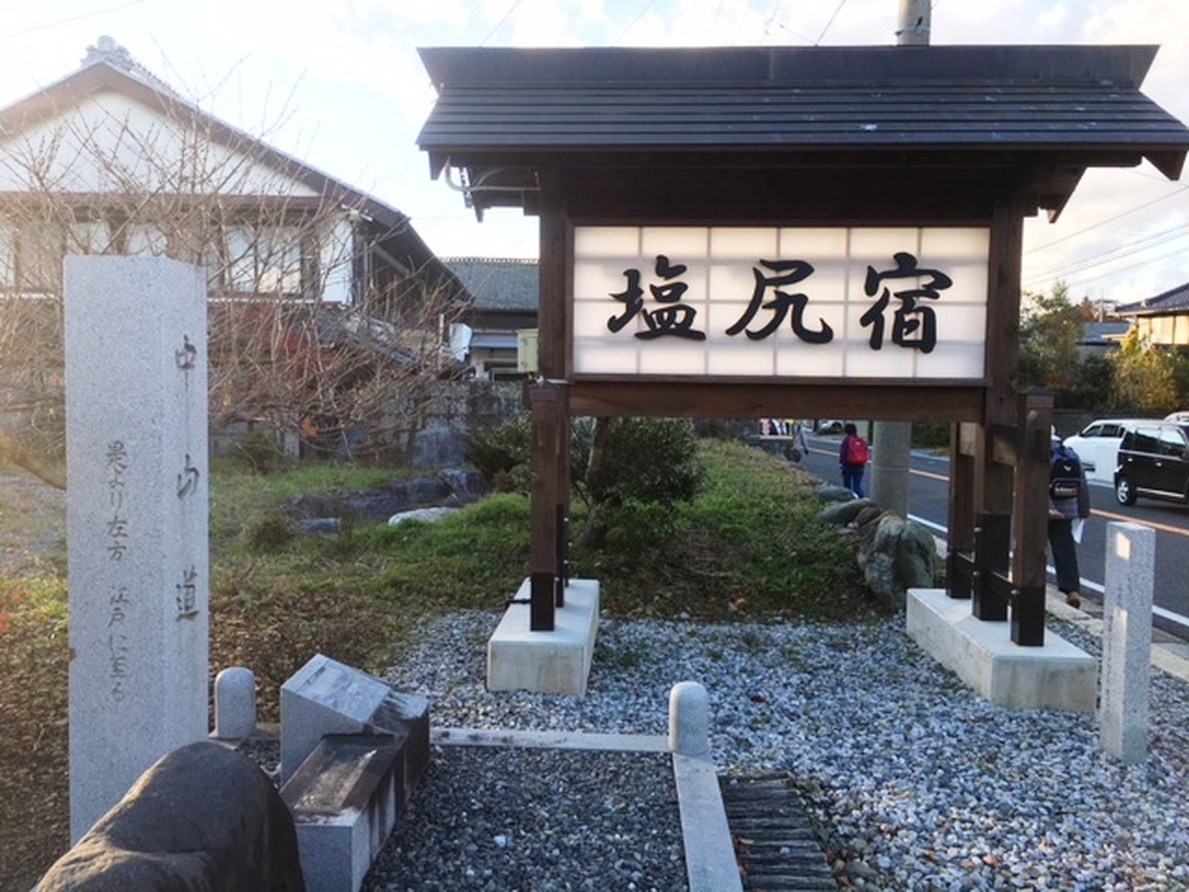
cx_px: 594
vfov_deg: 48.2
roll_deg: -0.8
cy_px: 446
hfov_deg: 61.7
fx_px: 996
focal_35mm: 29
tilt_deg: -3.4
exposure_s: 1/120
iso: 25
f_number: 2.2
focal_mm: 4.15
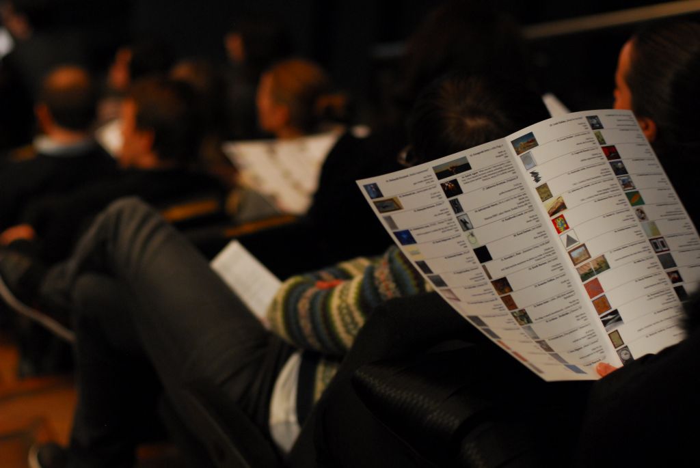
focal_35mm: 75
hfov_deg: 27.0
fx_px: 1460
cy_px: 234
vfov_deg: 18.2
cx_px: 350
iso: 800
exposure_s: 1/20
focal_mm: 50
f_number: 2.2
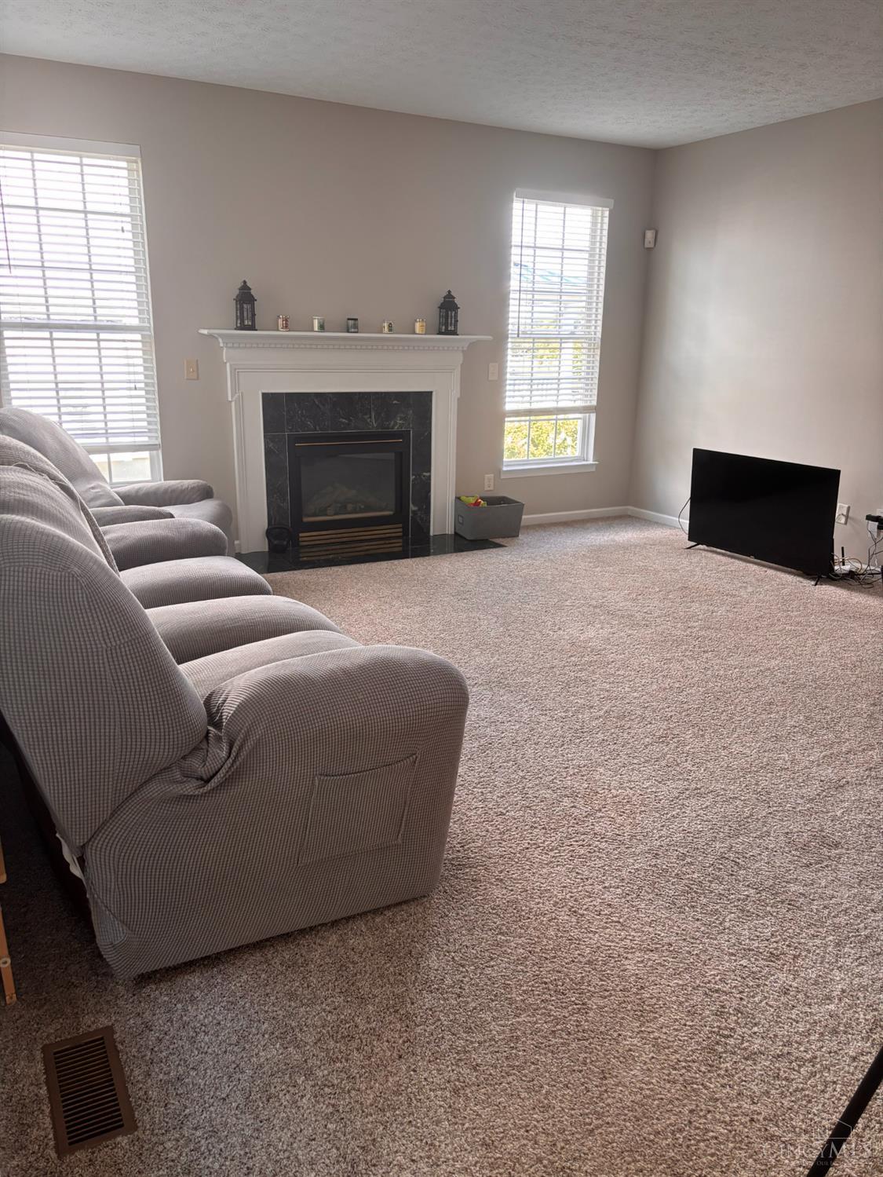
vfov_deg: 67.3
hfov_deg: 53.1
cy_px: 588
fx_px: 884
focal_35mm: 26
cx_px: 442
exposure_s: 1/121
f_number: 1.6
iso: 100
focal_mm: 5.96
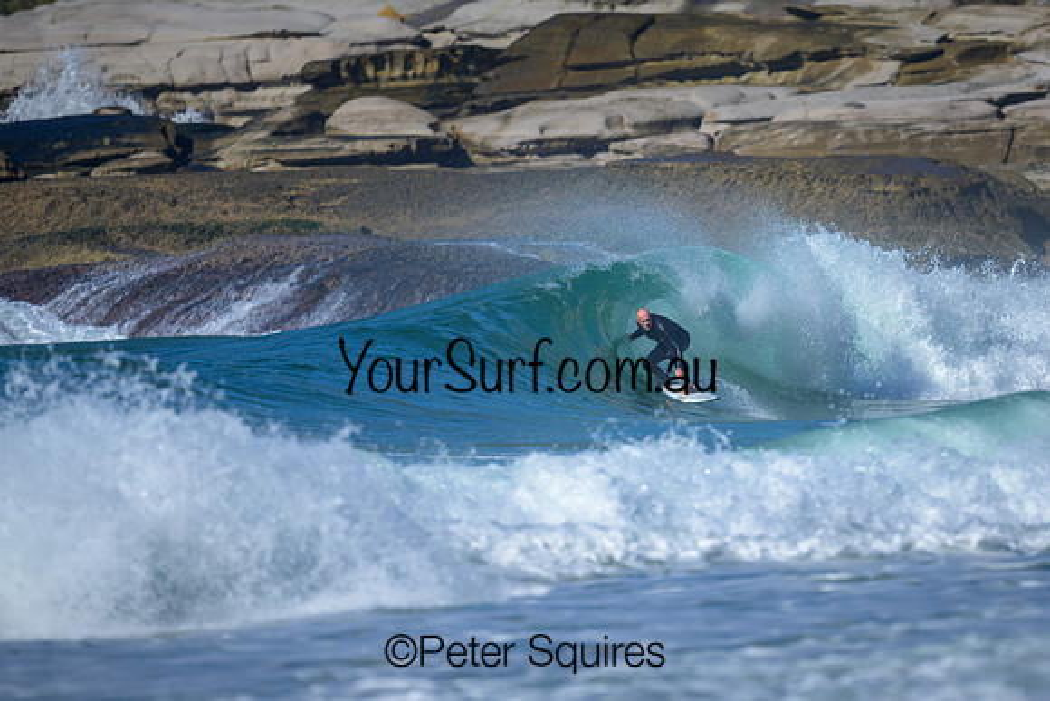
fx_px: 31987
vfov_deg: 1.3
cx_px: 647
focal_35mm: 1096
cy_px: 299
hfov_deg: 1.9
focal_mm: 800
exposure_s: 1/2000
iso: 200
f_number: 6.3
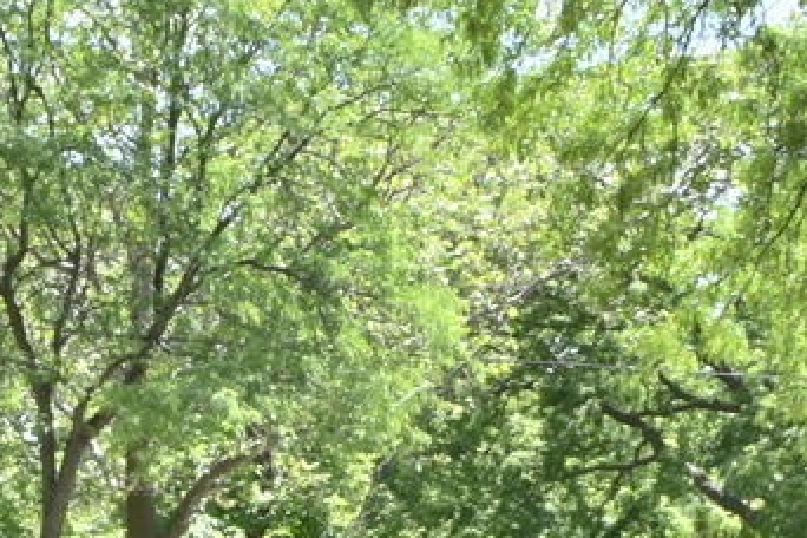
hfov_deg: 14.3
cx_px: 61
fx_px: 3183
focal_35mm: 142
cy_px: 1114
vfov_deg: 9.0
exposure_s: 1/200
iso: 400
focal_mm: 20
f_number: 10
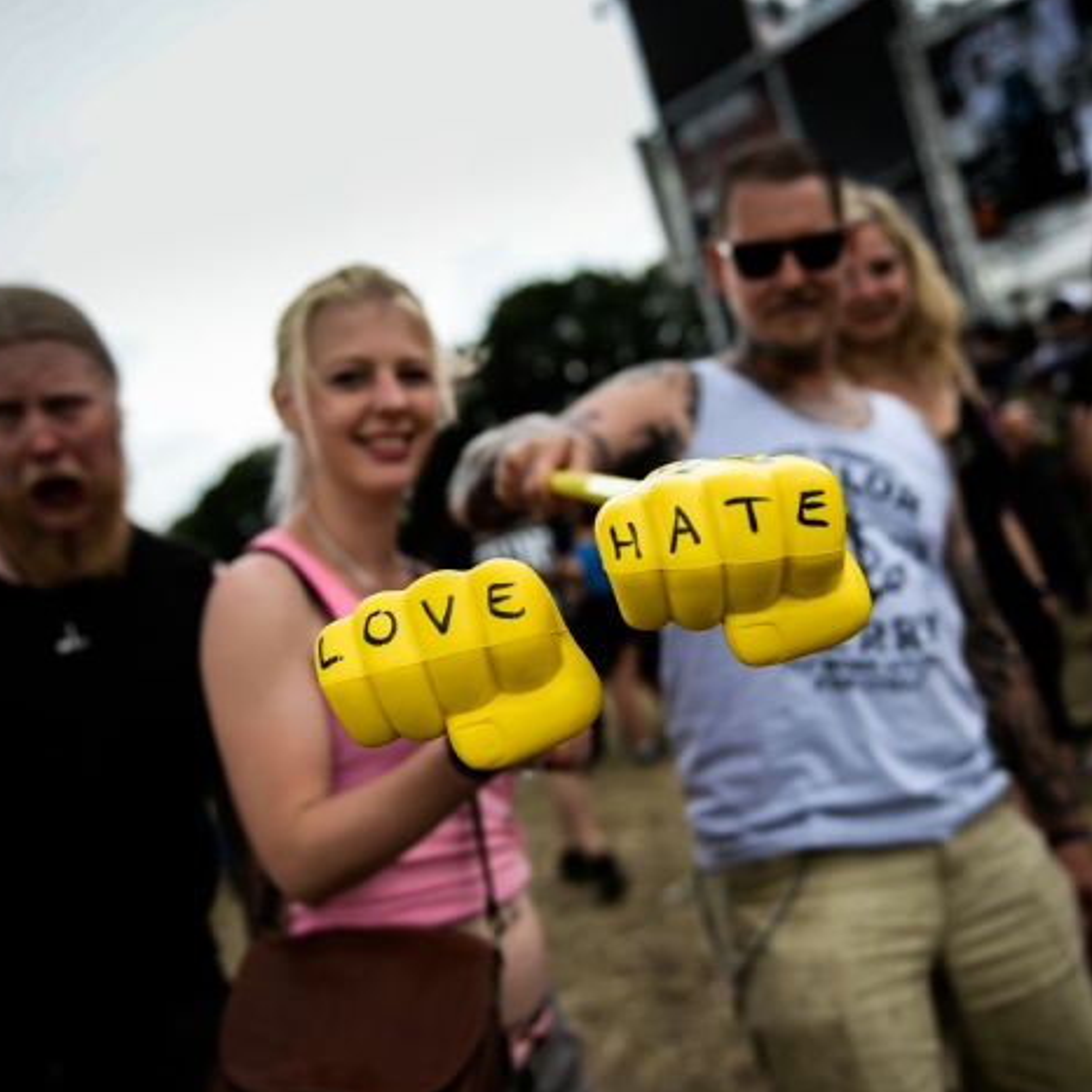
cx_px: 588
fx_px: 1499
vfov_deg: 40.0
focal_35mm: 42
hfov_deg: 40.0
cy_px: 550
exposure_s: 1/1250
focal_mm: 32
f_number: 2.8
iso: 100
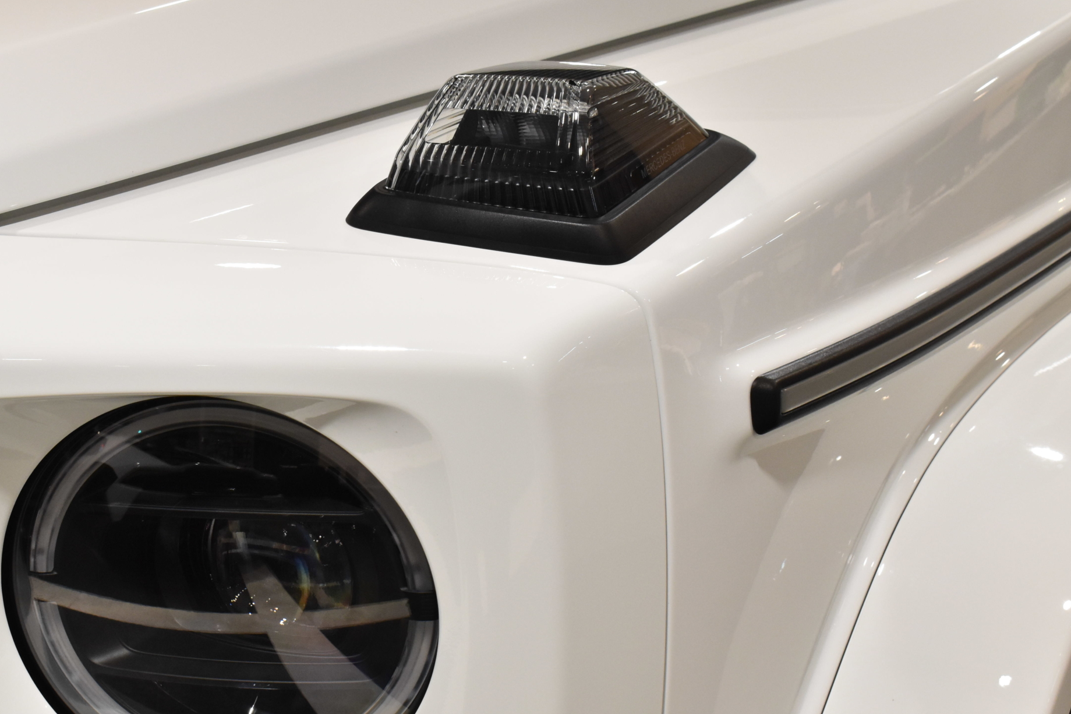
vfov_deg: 19.2
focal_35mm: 71
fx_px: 2112
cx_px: 375
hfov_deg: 28.3
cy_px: 450
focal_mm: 34
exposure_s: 1/50
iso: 1400
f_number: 9
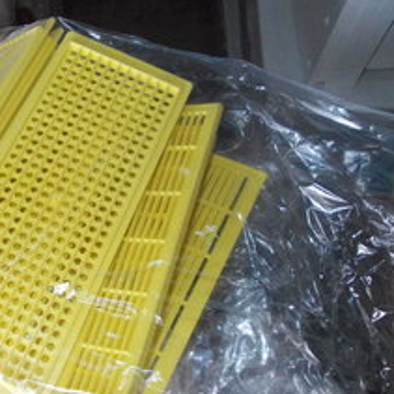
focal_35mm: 41
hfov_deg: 39.8
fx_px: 528
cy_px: 234
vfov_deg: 40.8
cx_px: 99
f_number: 2.7
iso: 200
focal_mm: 4
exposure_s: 1/25
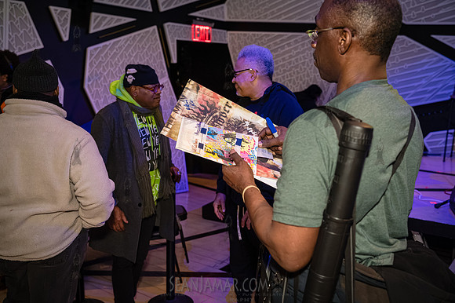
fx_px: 442
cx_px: 228
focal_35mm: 35
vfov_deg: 37.8
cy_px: 152
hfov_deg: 54.5
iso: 10000
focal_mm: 35
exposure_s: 1/400
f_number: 3.5
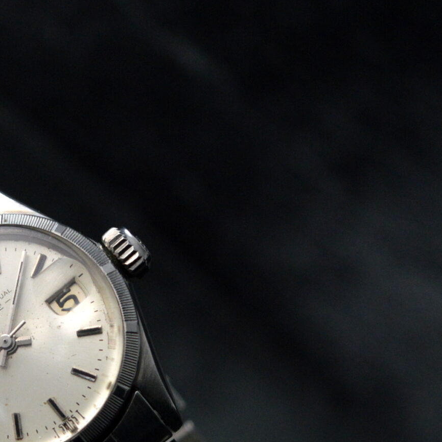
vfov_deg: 9.6
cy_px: 380
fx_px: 2615
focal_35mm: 181
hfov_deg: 9.6
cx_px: -41
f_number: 6.3
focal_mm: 48
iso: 800
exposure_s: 1/160
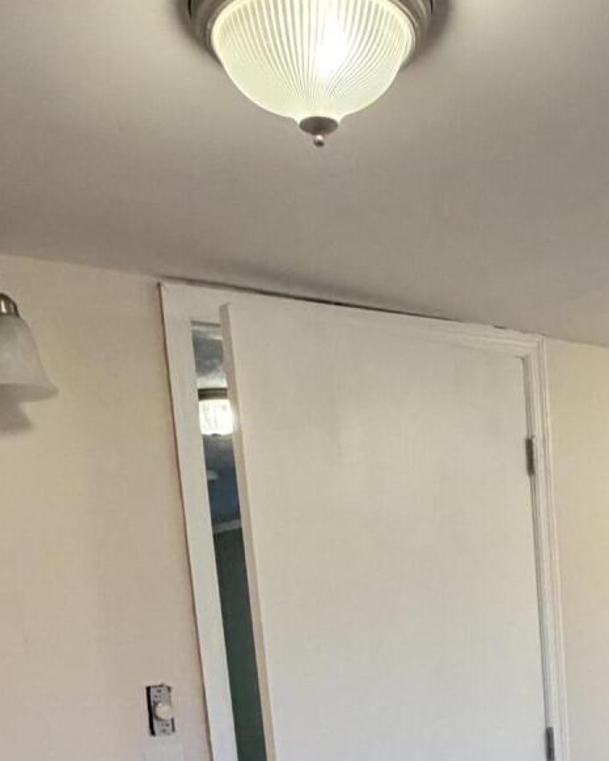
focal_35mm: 47
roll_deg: +5.0
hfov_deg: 31.5
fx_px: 1059
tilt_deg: -8.5
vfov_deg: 35.4
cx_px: 460
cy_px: 779
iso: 500
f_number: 2.2
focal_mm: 2.22
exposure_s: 1/60
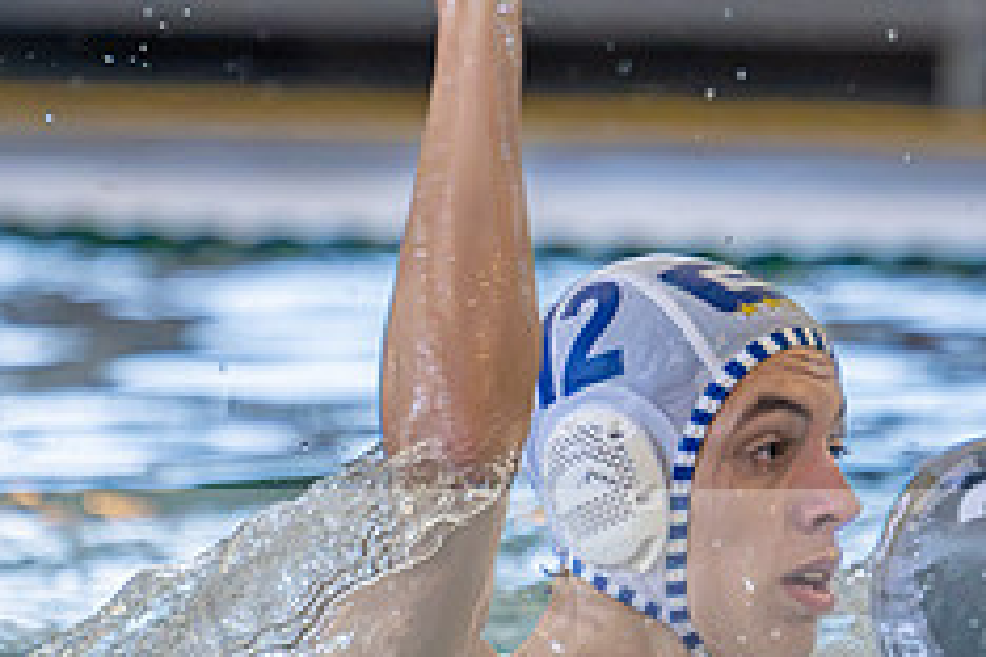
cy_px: 154
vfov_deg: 1.4
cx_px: 623
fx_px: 27305
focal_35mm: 997
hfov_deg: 2.1
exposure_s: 1/1000
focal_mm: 280
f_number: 4
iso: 5000
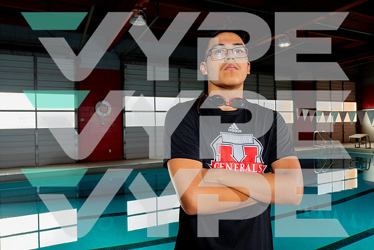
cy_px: 125
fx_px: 291
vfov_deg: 46.4
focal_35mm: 28
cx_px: 187
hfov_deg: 65.5
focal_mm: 28
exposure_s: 1/250
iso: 1000
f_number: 8
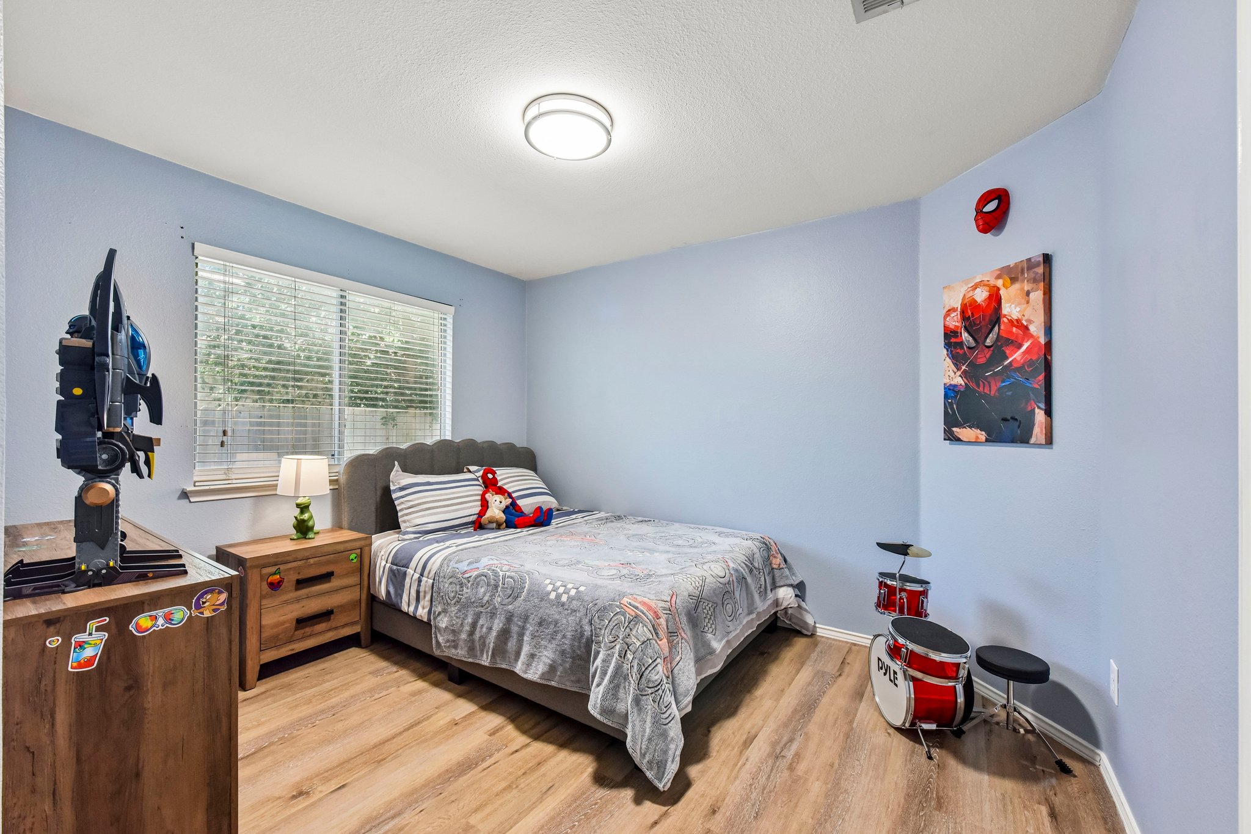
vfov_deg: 81.2
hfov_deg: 104.3
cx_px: 626
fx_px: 486
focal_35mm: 14
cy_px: 417
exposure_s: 1/15
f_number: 8
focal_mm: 14
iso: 800
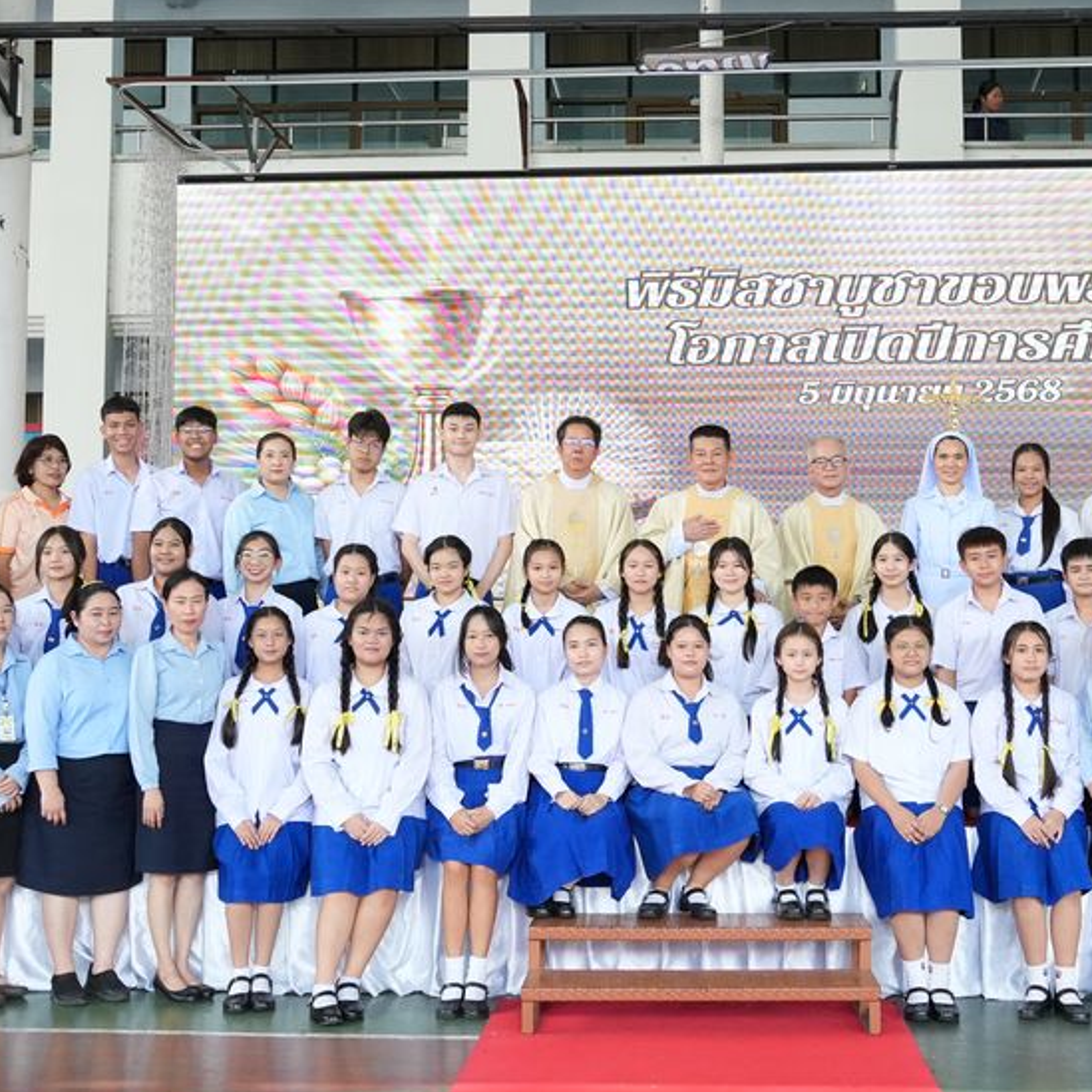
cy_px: 497
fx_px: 1677
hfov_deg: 35.9
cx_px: 653
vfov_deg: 36.0
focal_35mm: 47
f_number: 4.5
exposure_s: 1/400
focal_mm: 18
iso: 2000
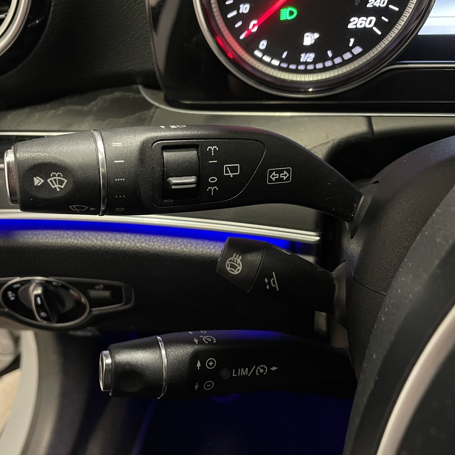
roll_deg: +7.8
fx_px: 461
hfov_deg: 52.1
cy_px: 229
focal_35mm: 31
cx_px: 175
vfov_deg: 52.5
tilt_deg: -36.0
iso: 500
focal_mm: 4.2
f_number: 1.6
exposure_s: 1/41
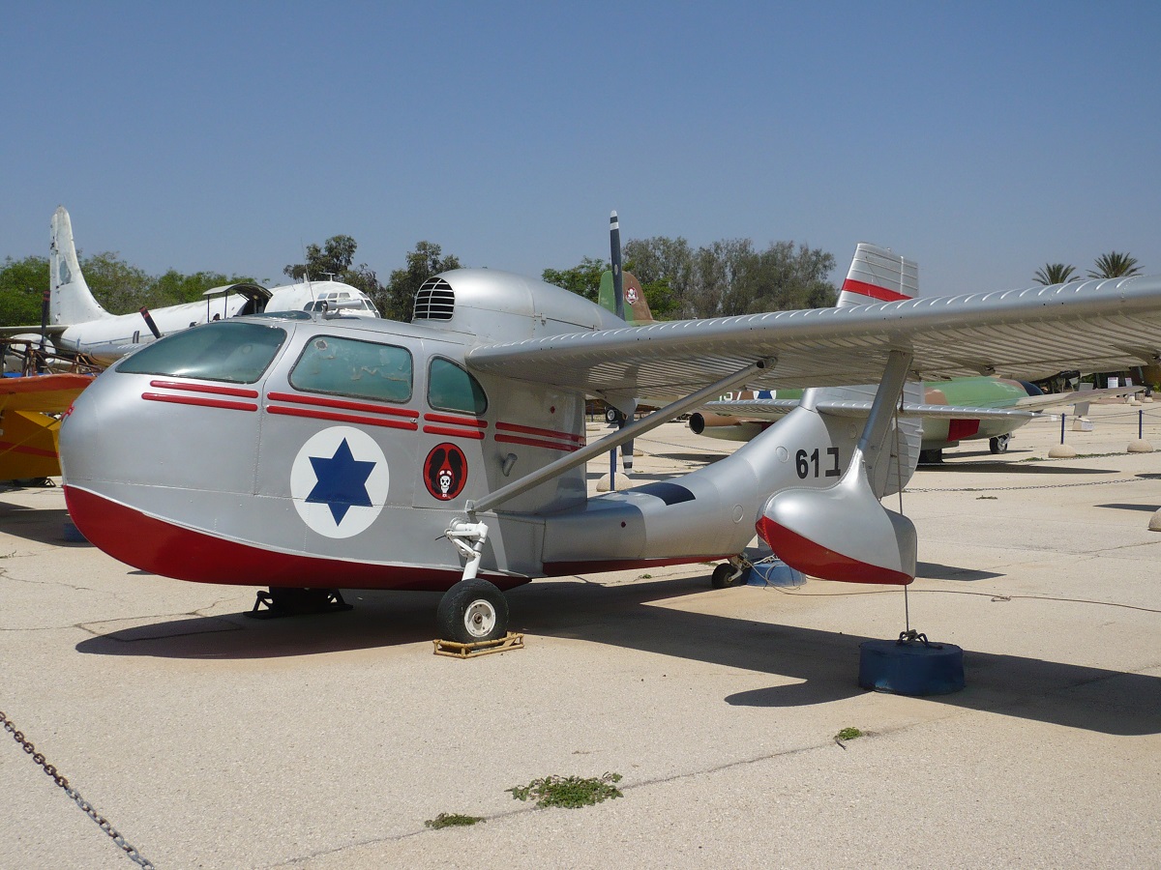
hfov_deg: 42.1
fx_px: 1509
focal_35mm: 45
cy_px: 435
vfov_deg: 32.2
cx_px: 580
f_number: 9
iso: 100
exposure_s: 1/400
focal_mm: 7.5
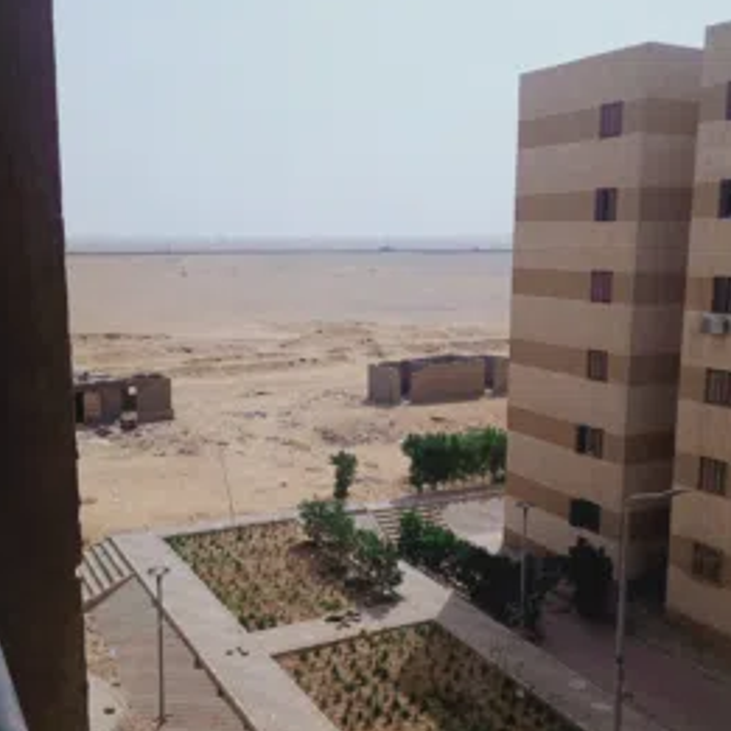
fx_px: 908
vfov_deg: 43.8
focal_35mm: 38
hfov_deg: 43.8
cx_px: 395
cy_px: 401
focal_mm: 3.73
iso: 116
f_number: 2.2
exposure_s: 1/4202
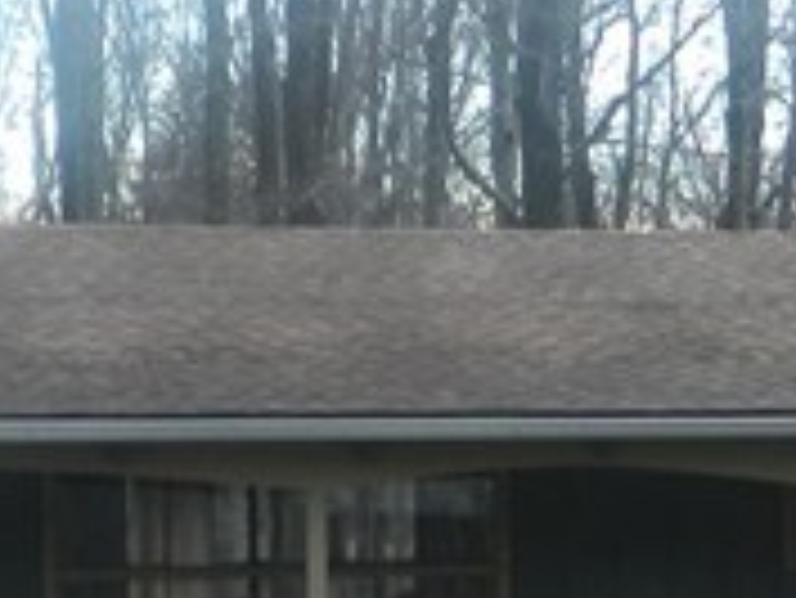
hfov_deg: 11.0
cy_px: 971
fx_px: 4119
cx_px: 594
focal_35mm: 179
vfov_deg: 8.1
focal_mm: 5.6
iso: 80
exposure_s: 1/40
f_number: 3.2
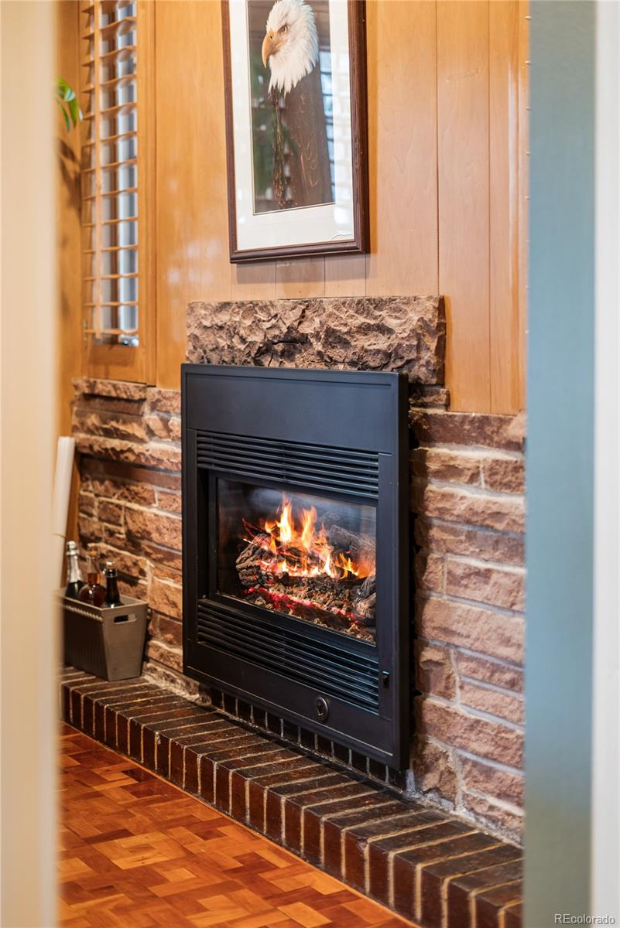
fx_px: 1290
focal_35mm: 50
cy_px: 464
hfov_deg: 27.0
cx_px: 310
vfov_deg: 39.6
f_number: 1.8
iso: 200
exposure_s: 1/10
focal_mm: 50
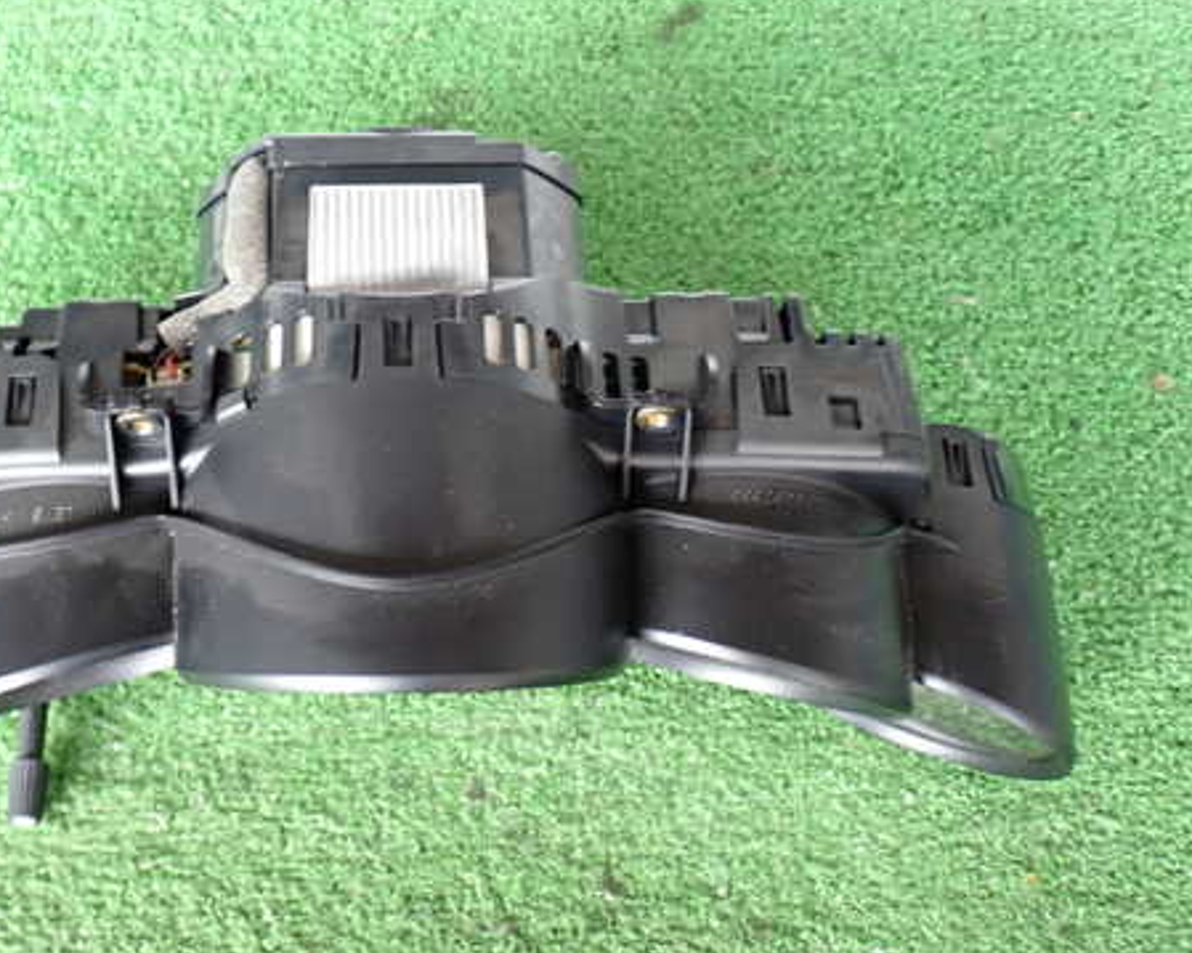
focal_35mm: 47
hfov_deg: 39.2
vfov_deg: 32.1
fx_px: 1658
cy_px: 454
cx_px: 422
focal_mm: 6.37
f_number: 2.5
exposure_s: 1/40
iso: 250
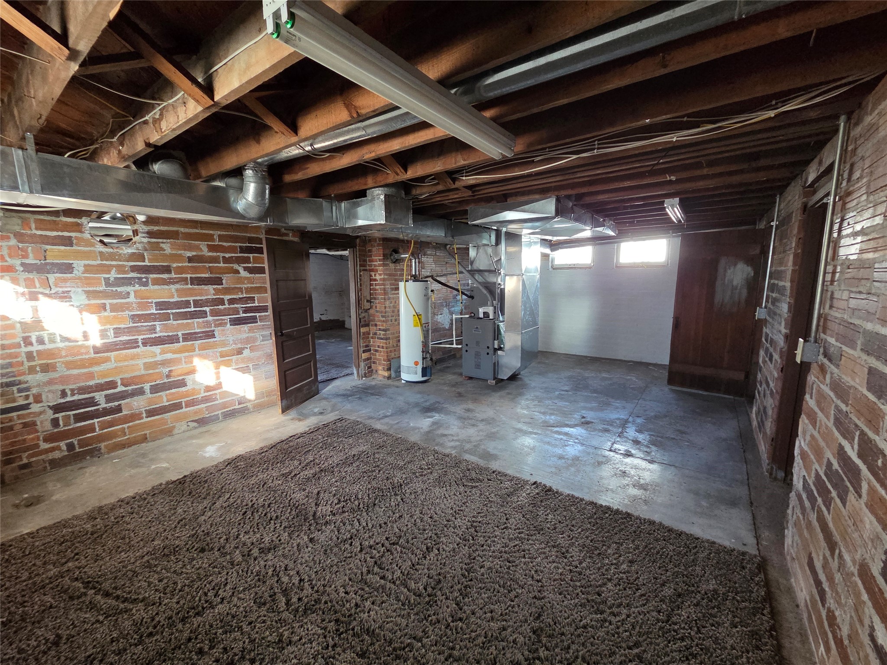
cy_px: 332
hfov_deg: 106.2
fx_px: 333
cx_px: 444
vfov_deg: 89.9
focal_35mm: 13
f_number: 2.2
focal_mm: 2.2
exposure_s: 1/60
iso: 1250
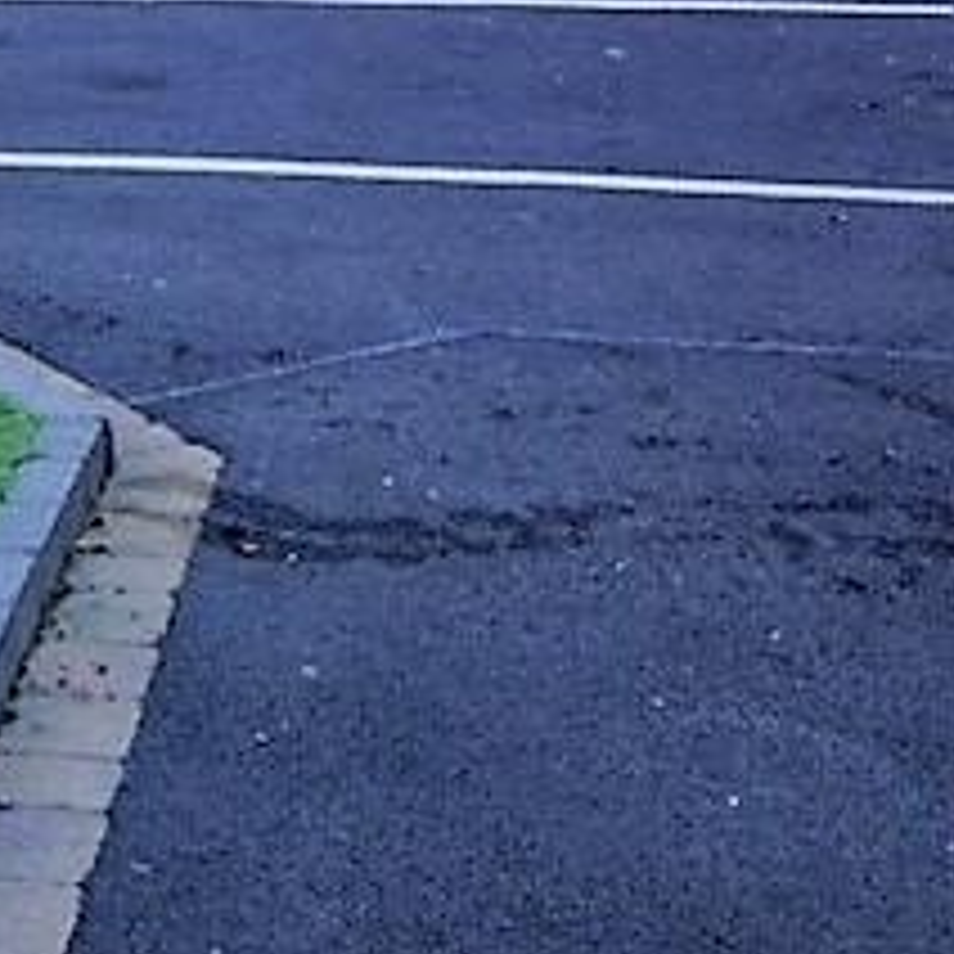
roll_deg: -0.8
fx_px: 2744
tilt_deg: -8.4
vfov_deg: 19.3
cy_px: 54
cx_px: -194
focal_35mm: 88
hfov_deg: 18.7
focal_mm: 4.12
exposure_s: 1/175
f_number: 2.4
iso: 50
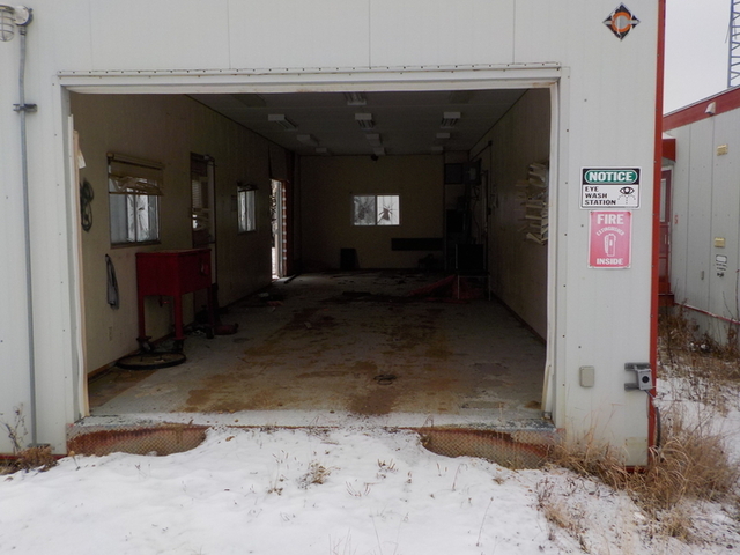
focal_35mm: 30
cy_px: 278
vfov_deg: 46.8
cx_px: 370
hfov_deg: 60.0
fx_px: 641
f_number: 3.3
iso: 125
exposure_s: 1/125
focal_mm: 4.1
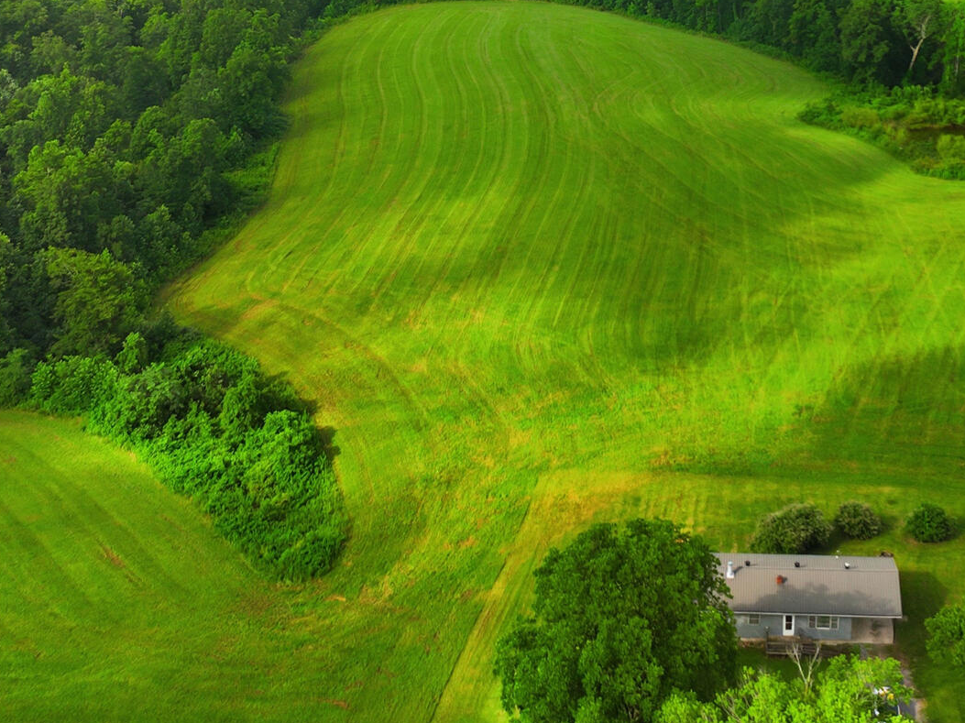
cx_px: 736
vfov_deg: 24.9
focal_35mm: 57
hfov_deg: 33.1
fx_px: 1588
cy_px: 69
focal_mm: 12.3
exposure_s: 1/60
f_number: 2.8
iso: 100
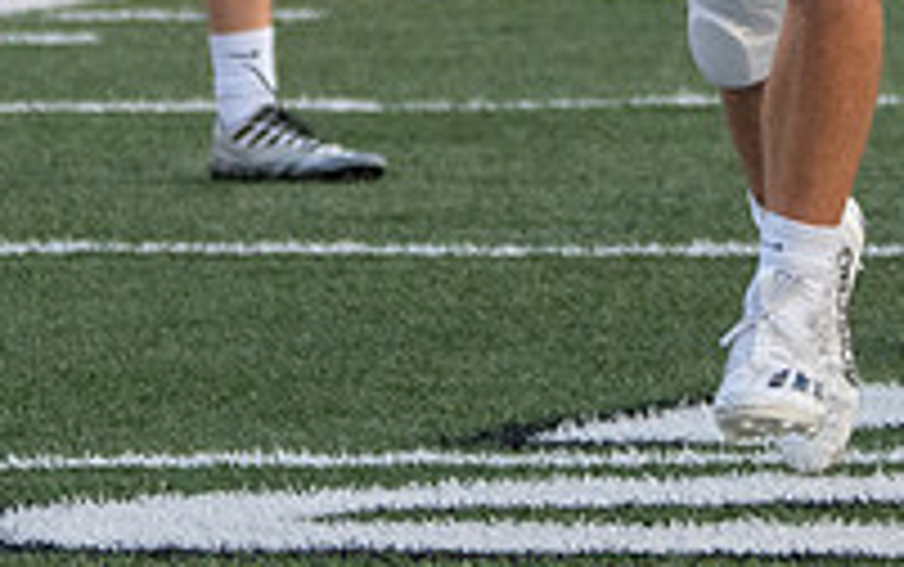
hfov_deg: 2.3
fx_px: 22266
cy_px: -359
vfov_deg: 1.5
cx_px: 798
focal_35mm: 903
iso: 1250
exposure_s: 1/1000
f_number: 5.6
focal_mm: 169
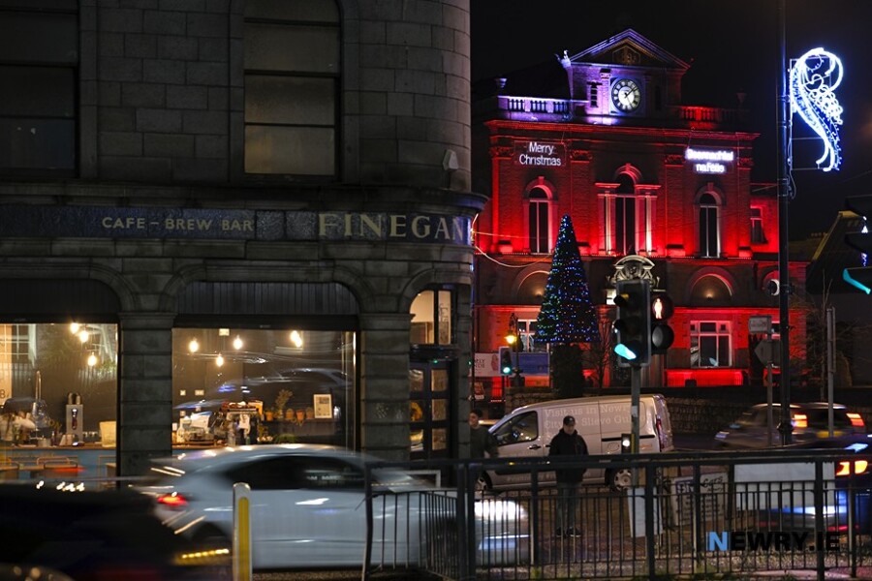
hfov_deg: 26.0
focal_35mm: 78
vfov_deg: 17.5
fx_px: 1889
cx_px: 436
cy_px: 290
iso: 800
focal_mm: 52
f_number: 2.8
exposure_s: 1/14
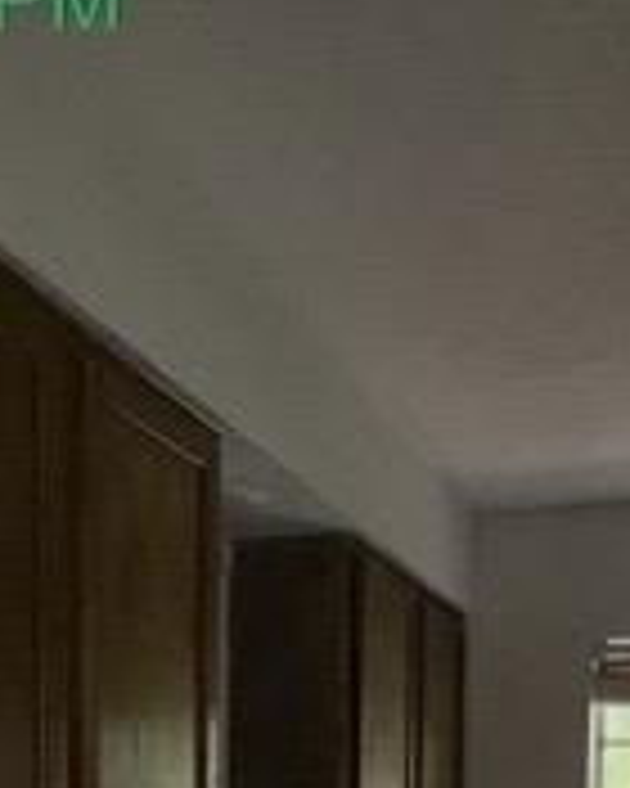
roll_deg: -1.4
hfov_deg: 30.2
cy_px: 937
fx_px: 1165
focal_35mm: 50
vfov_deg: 31.5
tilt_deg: -4.0
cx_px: 356
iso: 50
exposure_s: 1/122
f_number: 2.2
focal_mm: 2.22
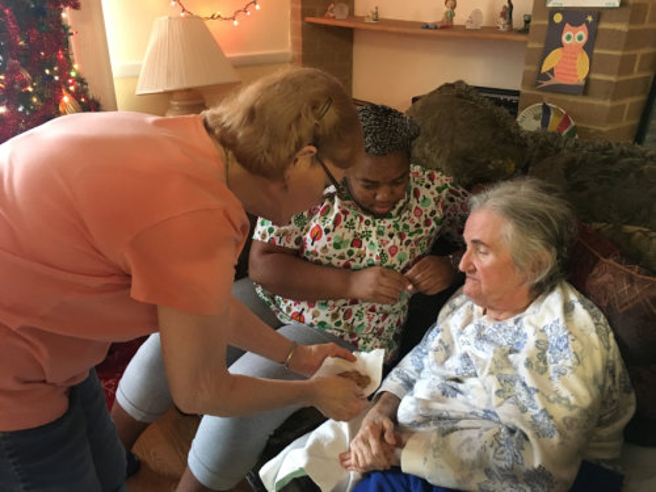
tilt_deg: -26.0
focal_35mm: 29
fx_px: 550
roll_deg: +0.2
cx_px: 328
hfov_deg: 61.7
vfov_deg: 48.2
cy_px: 246
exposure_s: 1/15
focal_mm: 4.15
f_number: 2.2
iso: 250
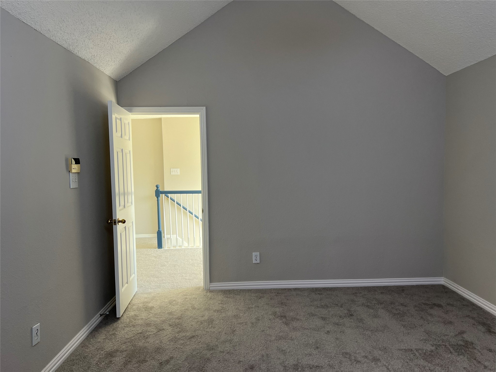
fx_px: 373
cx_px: 248
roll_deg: +1.5
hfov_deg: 67.3
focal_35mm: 26
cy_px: 186
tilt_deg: -3.9
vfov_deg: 53.1
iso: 100
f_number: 1.5
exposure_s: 1/121
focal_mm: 5.7
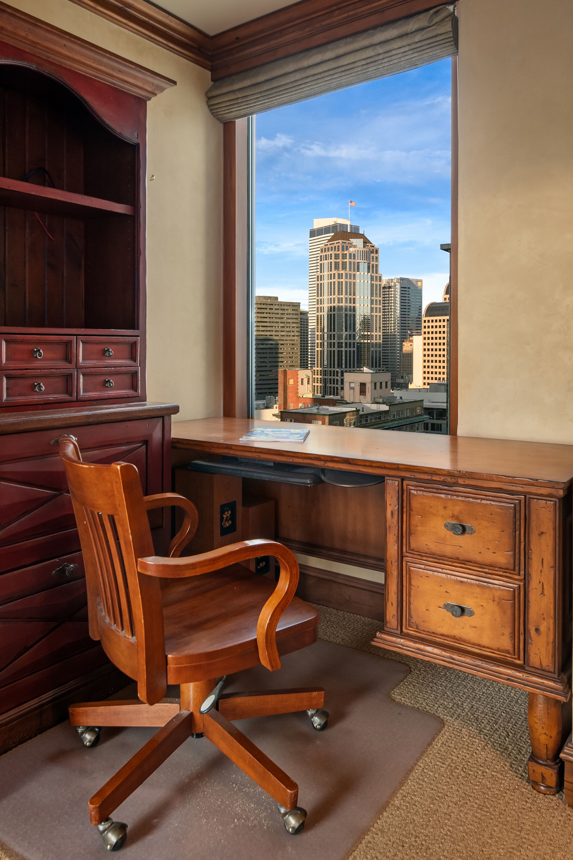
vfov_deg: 71.5
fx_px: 597
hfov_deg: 51.3
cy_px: 430
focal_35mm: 25
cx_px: 286
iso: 200
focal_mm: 17
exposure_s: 1/10
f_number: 8
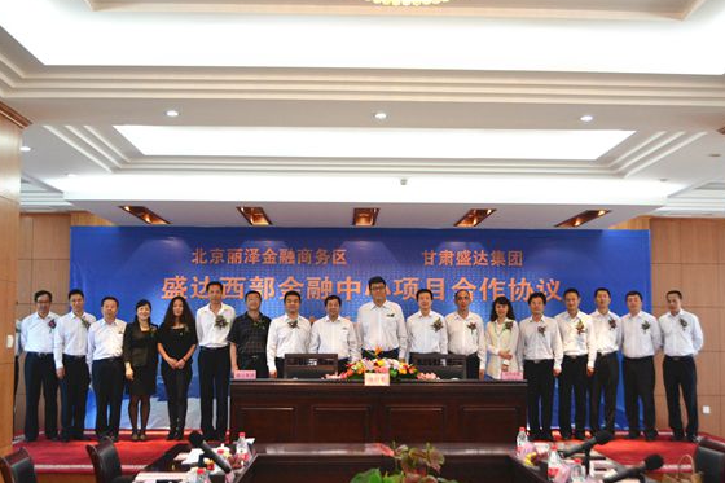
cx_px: 375
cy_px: 250
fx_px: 906
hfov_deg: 43.6
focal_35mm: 45
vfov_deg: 29.8
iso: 1600
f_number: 5
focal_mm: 28
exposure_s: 1/100
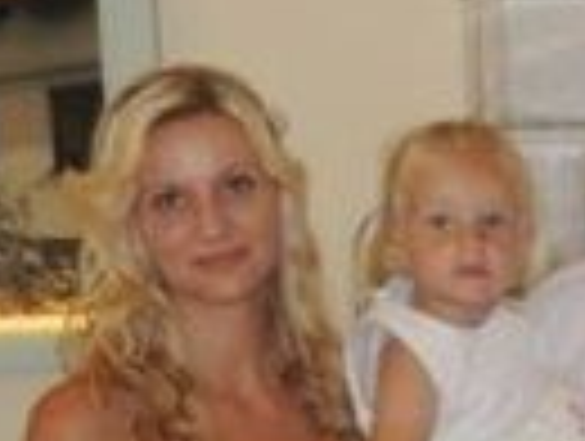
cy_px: 580
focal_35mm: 123
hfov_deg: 15.4
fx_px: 2083
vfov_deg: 11.7
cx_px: 702
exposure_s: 1/30
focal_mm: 7.2
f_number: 3.3
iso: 200
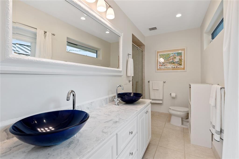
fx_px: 113
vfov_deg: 70.5
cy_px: 80
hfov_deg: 93.3
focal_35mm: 17
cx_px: 120
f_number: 8
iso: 250
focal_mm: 17
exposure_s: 1/13
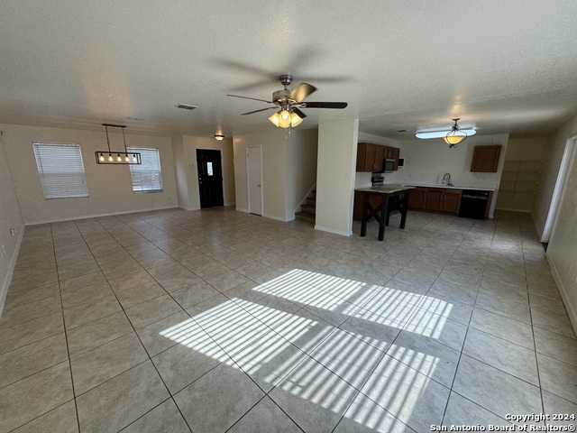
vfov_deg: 85.7
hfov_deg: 102.1
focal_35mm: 14
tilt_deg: -13.2
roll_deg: -0.4
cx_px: 288
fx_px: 233
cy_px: 216
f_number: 2.2
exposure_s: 1/120
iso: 64
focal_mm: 2.22
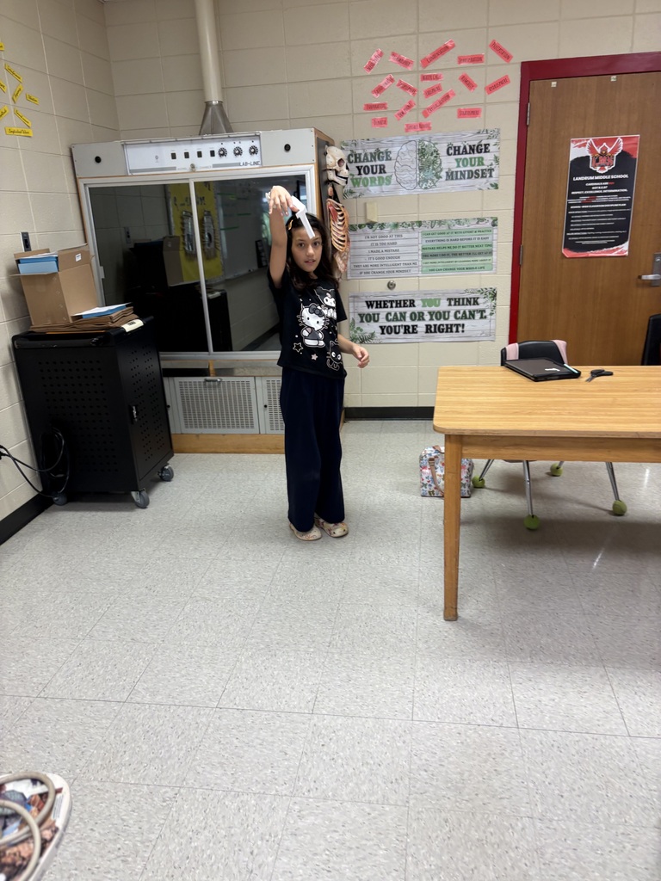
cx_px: 330
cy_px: 440
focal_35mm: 26
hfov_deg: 53.1
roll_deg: +0.3
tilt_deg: -18.6
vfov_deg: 67.3
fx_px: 662
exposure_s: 1/60
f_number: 1.6
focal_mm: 5.96
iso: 64
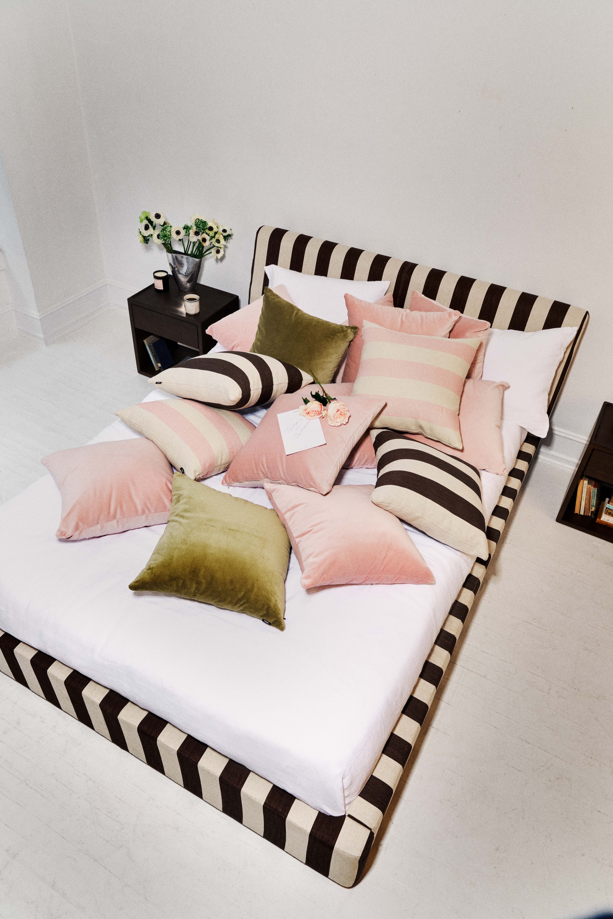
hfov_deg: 53.1
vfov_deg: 73.7
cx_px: 306
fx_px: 613
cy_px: 460
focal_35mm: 24
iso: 160
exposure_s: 1/80
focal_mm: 16
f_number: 8
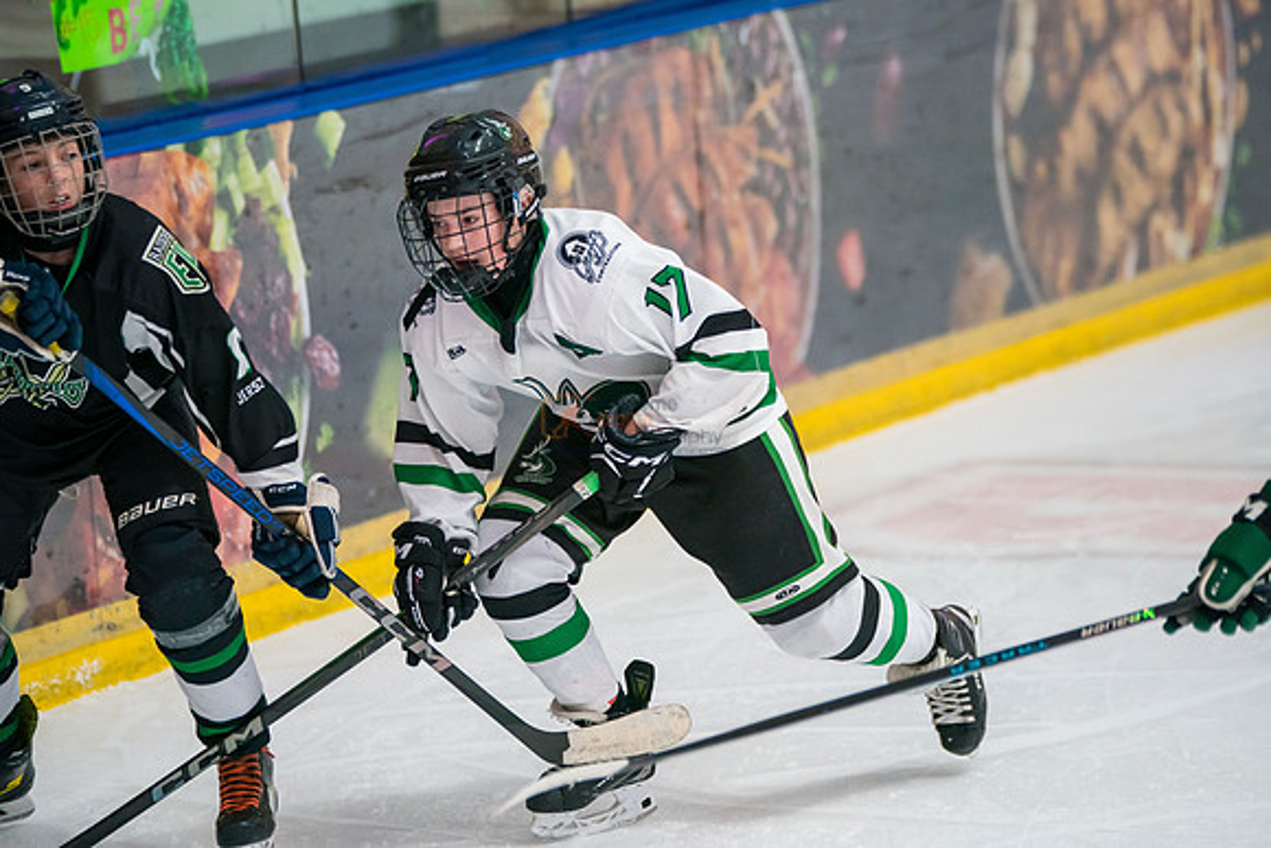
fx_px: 6956
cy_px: 424
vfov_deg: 7.0
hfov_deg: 10.4
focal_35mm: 197
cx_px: 636
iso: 3200
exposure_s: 1/1000
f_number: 3.2
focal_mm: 197
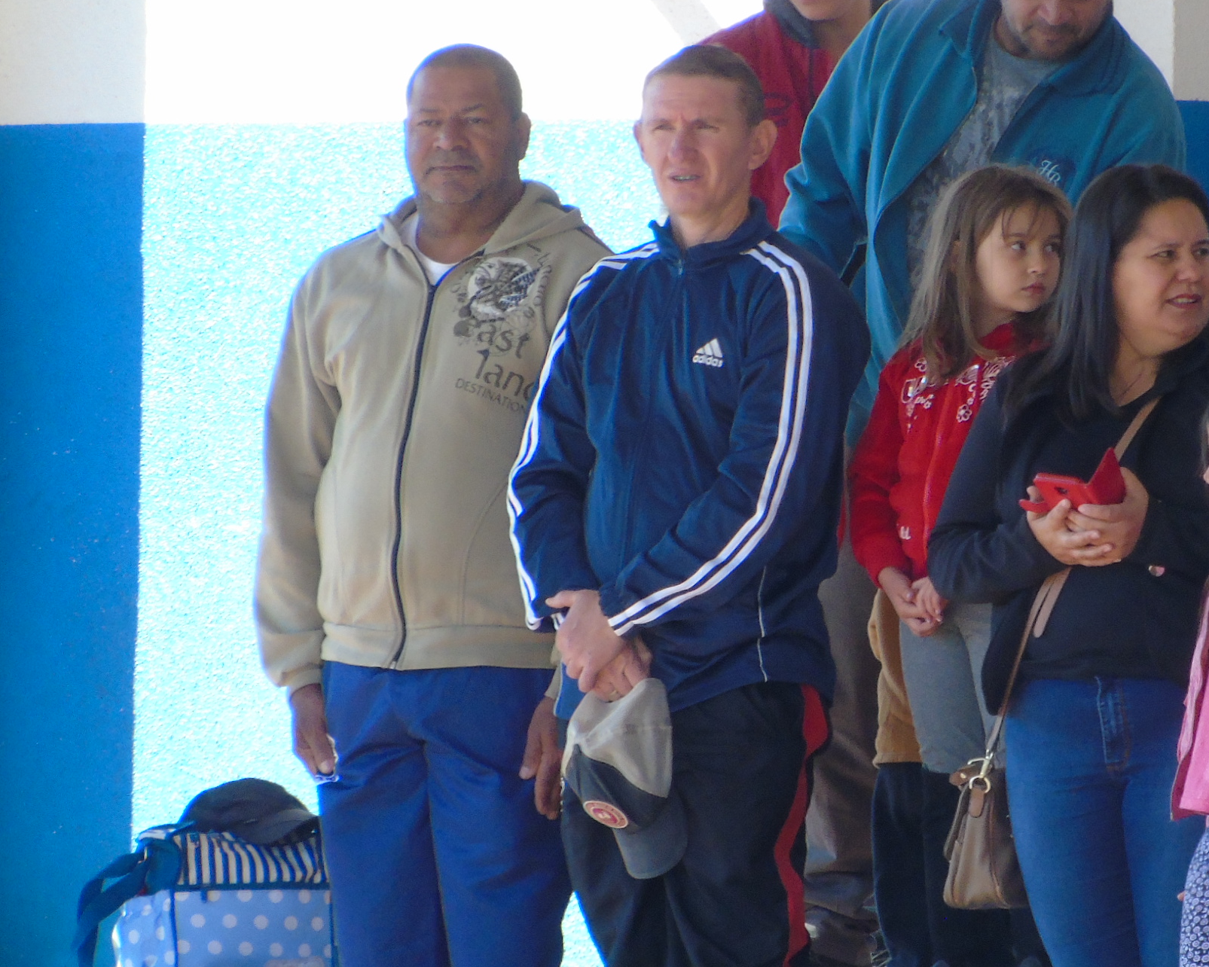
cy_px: 472
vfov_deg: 1.0
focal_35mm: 1575
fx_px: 56356
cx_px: 965
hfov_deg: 1.2
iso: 250
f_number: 6.2
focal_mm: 178
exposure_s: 1/125
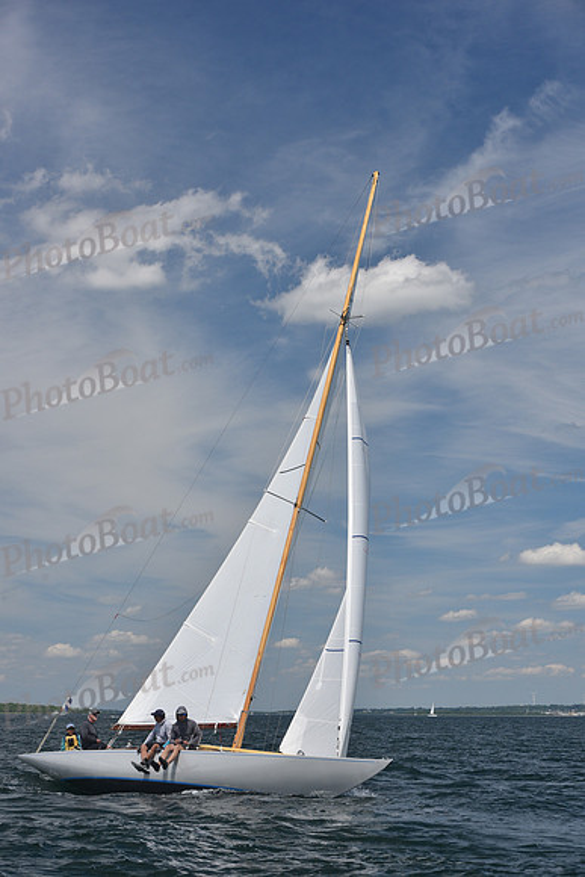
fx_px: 1827
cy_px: 438
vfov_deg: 27.0
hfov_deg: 18.2
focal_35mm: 75
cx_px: 292
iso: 320
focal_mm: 75
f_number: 8
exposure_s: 1/800
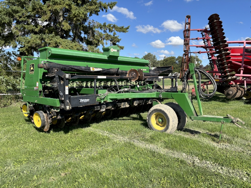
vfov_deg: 53.1
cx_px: 126
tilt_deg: -5.8
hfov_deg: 67.3
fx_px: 189
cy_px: 94
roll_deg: -0.7
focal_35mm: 26
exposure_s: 1/2242
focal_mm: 5.96
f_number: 1.6
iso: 50
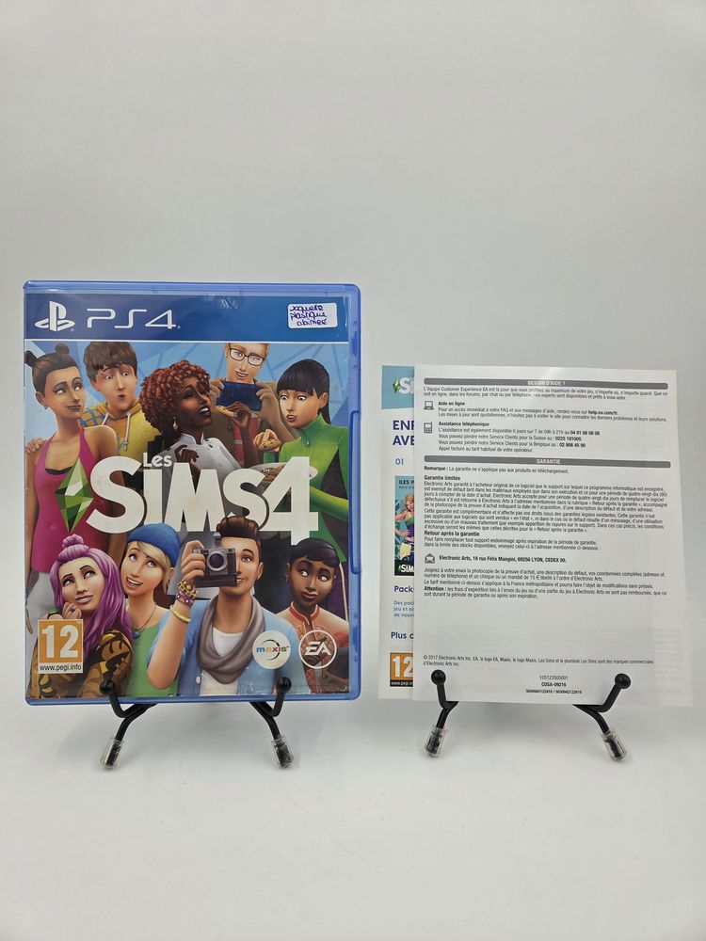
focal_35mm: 23
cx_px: 353
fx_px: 625
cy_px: 470
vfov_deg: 73.9
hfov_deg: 58.9
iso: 50
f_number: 1.8
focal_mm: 5.4
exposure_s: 1/232
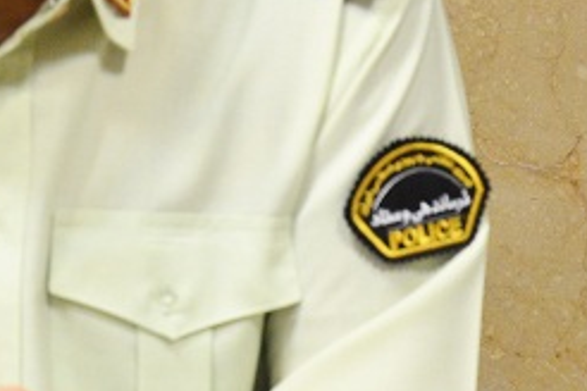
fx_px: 6848
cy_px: -19
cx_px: 24
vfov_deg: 3.3
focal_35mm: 420
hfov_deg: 4.9
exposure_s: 1/50
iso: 2000
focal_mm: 92
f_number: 5.6
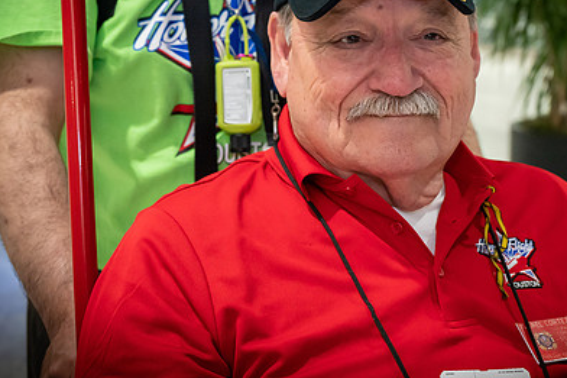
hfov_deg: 25.3
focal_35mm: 80
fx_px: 1259
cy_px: 125
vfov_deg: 17.0
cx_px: 360
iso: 5000
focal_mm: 54
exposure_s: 1/100
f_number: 5.6
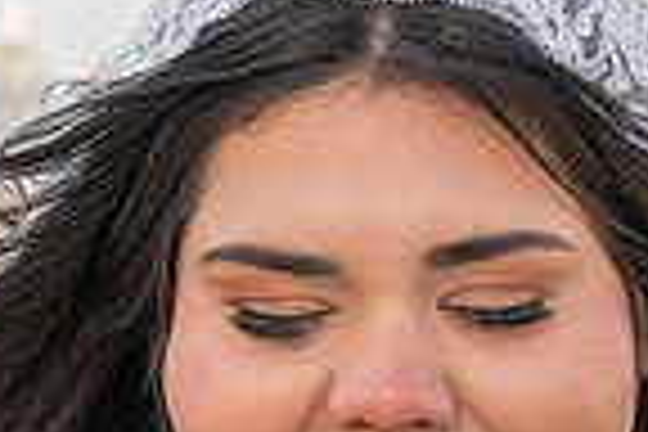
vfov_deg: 4.9
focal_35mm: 281
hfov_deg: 7.3
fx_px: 5058
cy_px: 592
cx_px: 374
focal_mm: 70
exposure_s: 1/200
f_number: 9
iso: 200
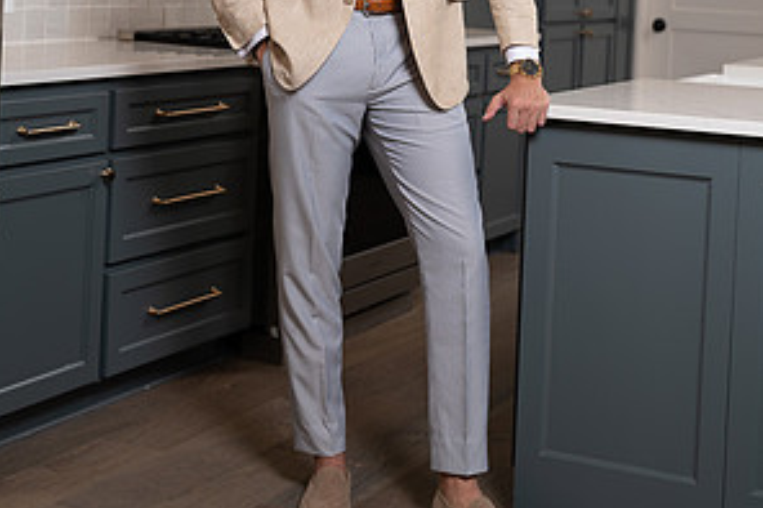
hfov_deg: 26.7
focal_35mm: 76
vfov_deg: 17.6
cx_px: 382
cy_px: 15
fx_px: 1610
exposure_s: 1/160
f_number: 2.8
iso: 100
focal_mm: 50
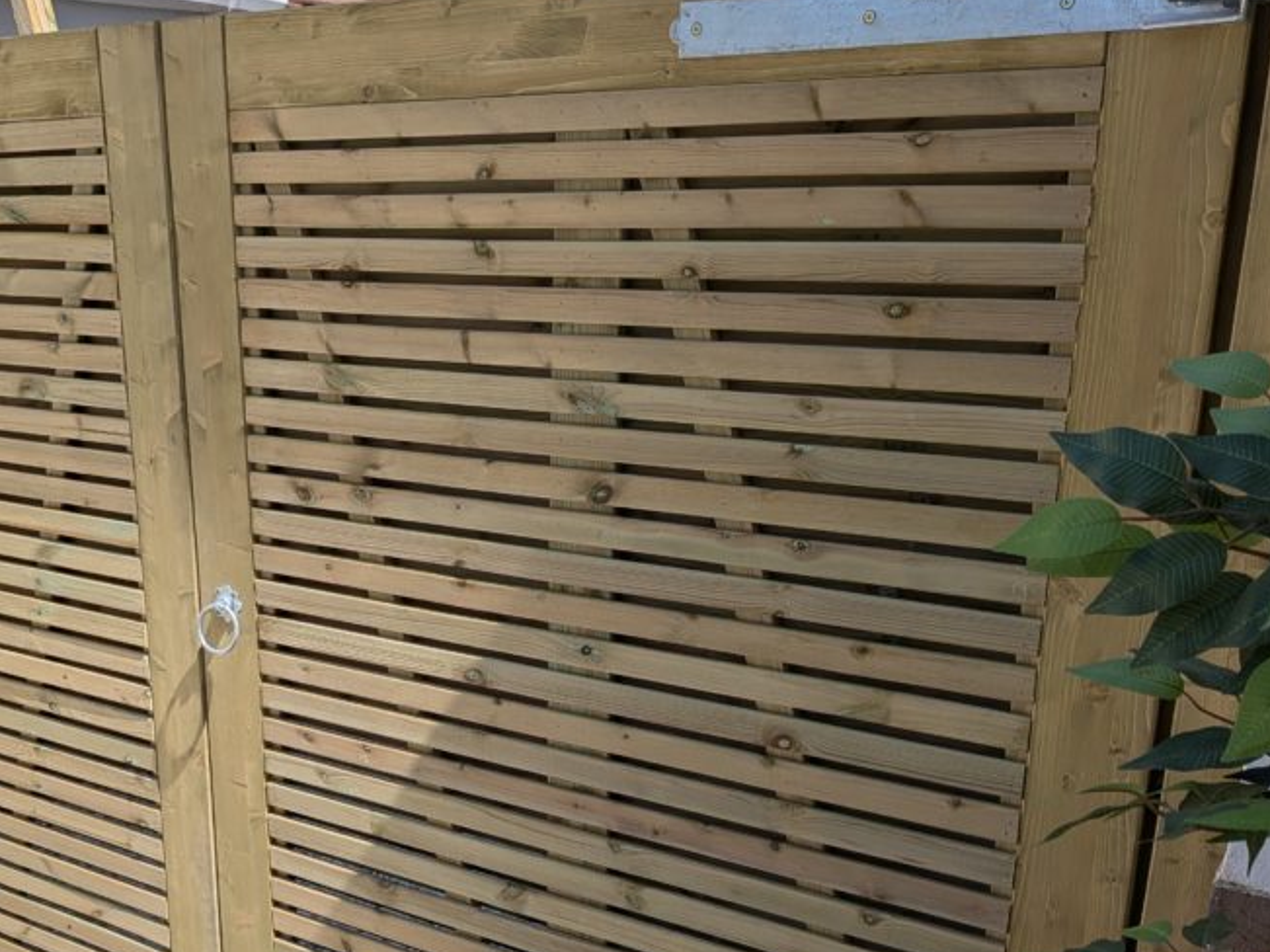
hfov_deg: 48.3
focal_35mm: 38
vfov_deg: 37.3
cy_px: 637
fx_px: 1394
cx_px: 441
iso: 28
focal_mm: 4.53
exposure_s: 1/1898
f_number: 1.7
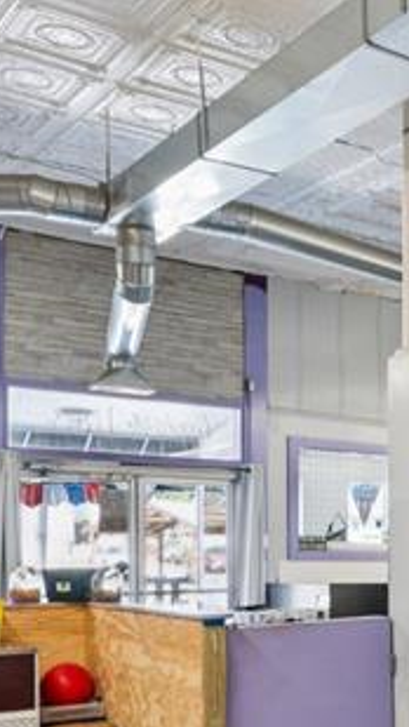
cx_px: 639
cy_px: 534
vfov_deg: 37.0
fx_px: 1062
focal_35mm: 55
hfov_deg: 18.8
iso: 320
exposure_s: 1/3.33
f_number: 13
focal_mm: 15.9
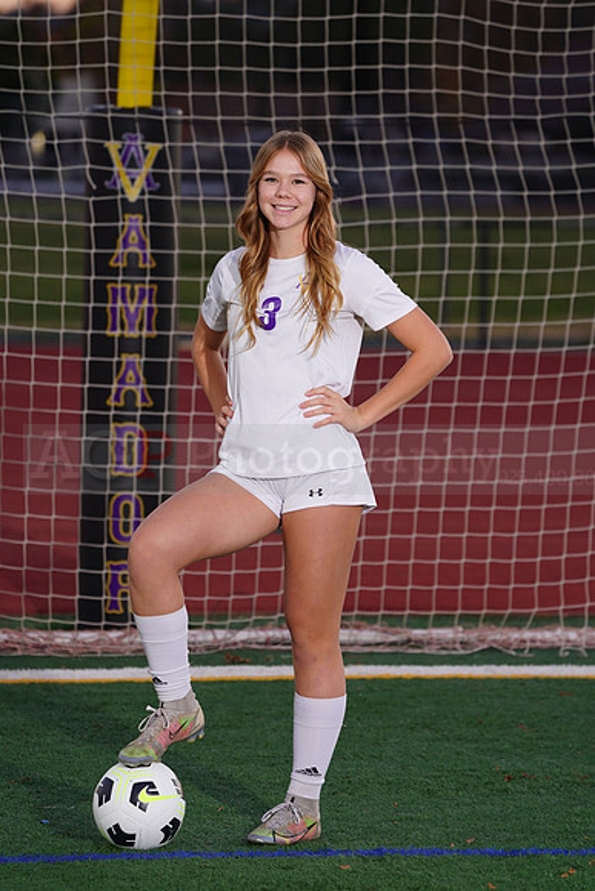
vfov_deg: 8.9
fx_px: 5748
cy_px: 446
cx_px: 298
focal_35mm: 232
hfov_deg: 5.9
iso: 320
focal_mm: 232
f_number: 5.6
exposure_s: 1/40
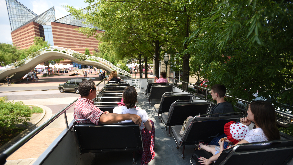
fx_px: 140
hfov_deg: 92.7
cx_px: 145
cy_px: 94
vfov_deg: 60.8
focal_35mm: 18
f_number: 2.8
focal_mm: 17
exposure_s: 1/640
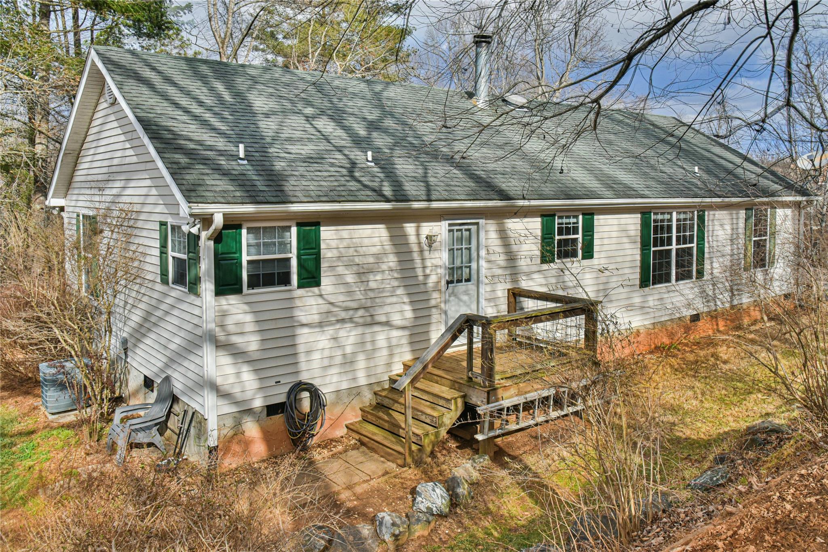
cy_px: 276
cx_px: 414
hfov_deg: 61.9
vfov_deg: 43.6
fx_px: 690
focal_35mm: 30
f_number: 13
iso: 1600
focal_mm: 30
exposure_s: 1/640
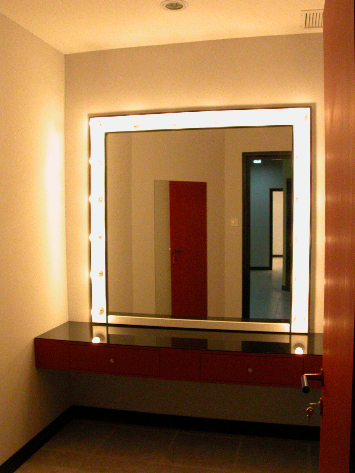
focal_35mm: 34
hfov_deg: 41.8
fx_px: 465
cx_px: 178
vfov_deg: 54.0
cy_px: 236
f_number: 5
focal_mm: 8.9
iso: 400
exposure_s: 1/30
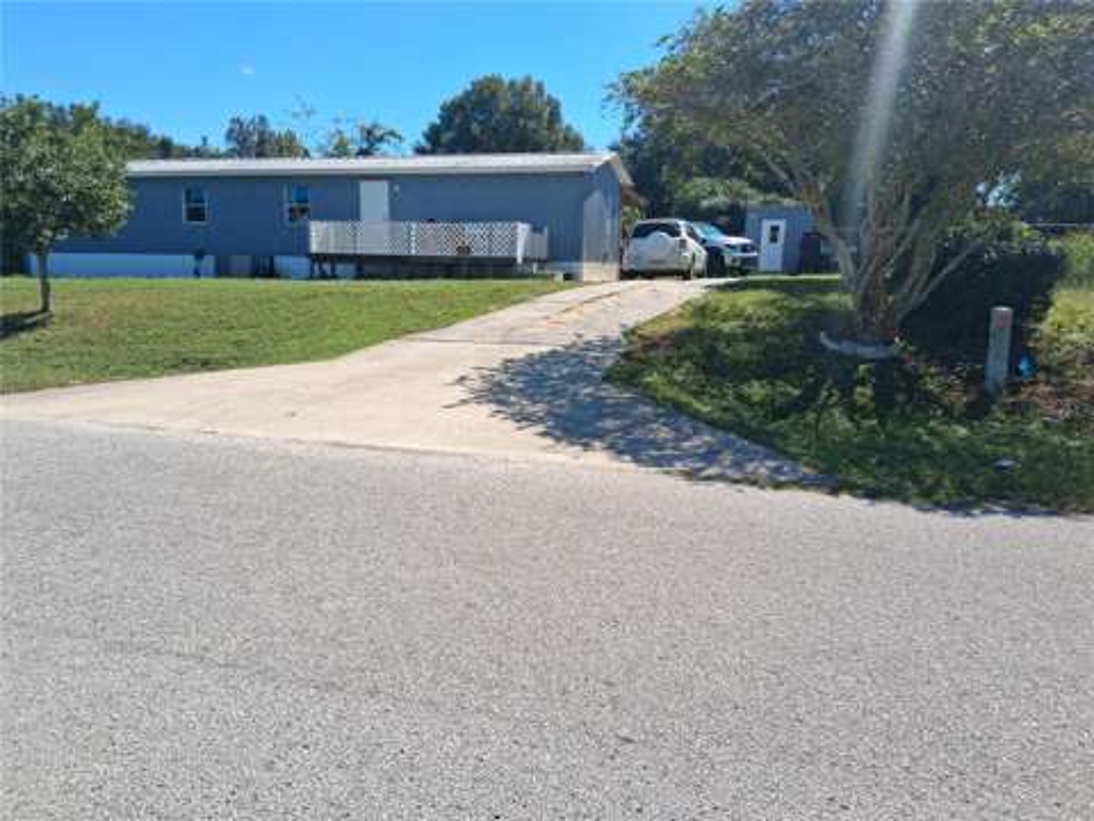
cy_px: 410
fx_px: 822
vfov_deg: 53.1
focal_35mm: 26
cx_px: 547
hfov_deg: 67.3
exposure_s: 1/552
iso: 25
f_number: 1.8
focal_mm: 3.98
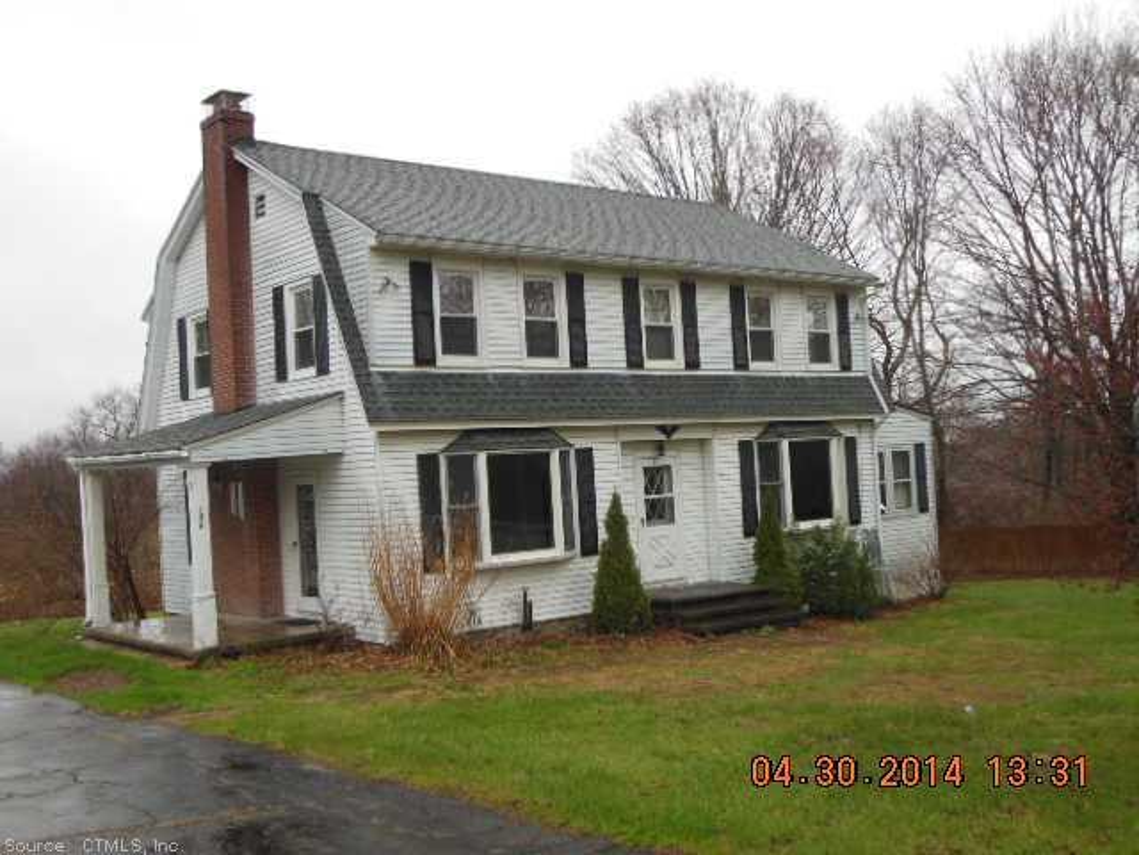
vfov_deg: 37.7
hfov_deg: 49.0
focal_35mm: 38
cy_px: 428
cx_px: 570
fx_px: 1250
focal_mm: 6.8
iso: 125
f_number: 3.6
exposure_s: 1/200
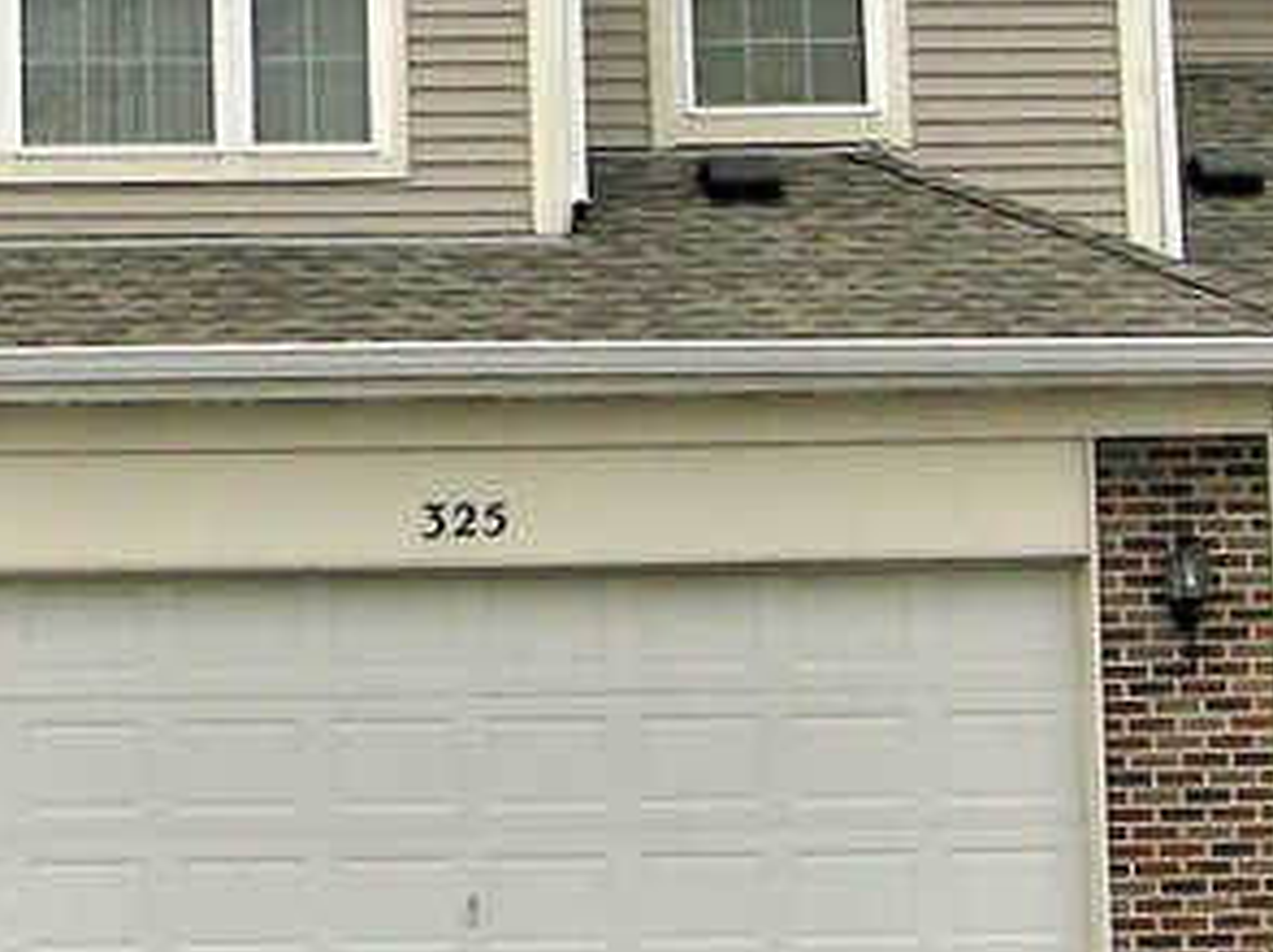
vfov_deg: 7.4
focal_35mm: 201
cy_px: 216
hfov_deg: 9.8
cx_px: 121
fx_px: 7386
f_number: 4.5
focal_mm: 8.5
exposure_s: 1/216
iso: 64
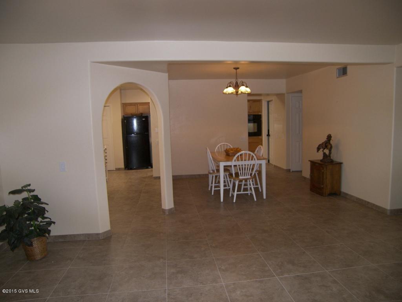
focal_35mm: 24
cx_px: 201
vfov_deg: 56.8
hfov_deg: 71.6
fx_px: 279
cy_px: 151
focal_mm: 5
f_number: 2.8
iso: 100
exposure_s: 1/30
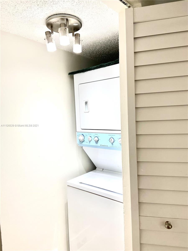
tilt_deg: -2.6
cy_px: 126
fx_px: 188
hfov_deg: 53.1
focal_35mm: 26
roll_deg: +1.5
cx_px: 94
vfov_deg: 67.3
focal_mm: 4.25
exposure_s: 1/120
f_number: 1.8
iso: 40
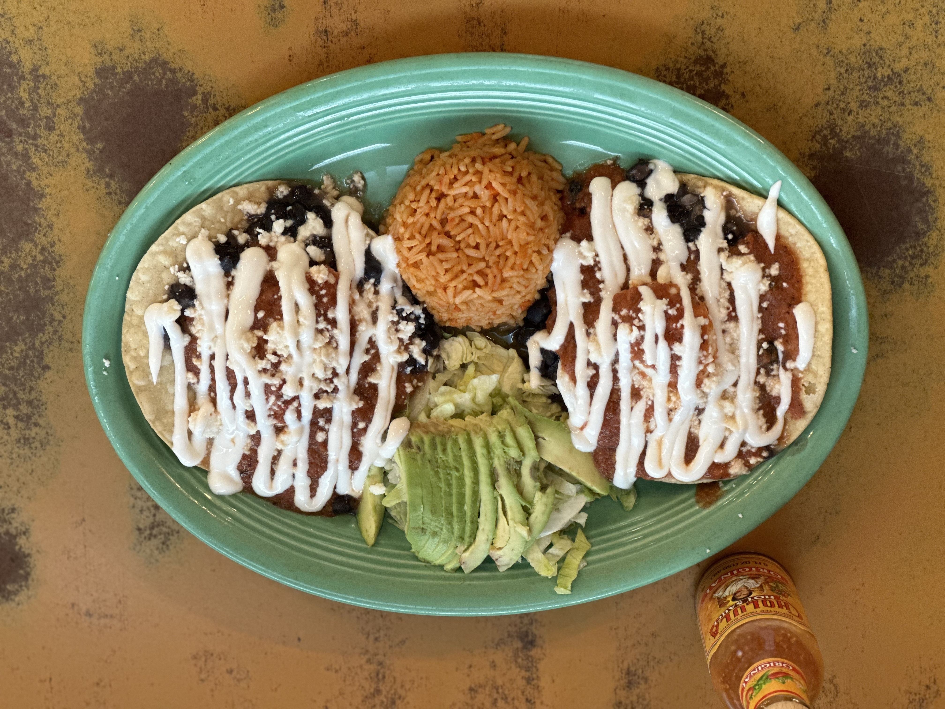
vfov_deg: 19.1
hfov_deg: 25.3
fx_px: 2102
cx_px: 472
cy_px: 354
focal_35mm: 77
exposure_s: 1/40
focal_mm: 9
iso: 320
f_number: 2.8
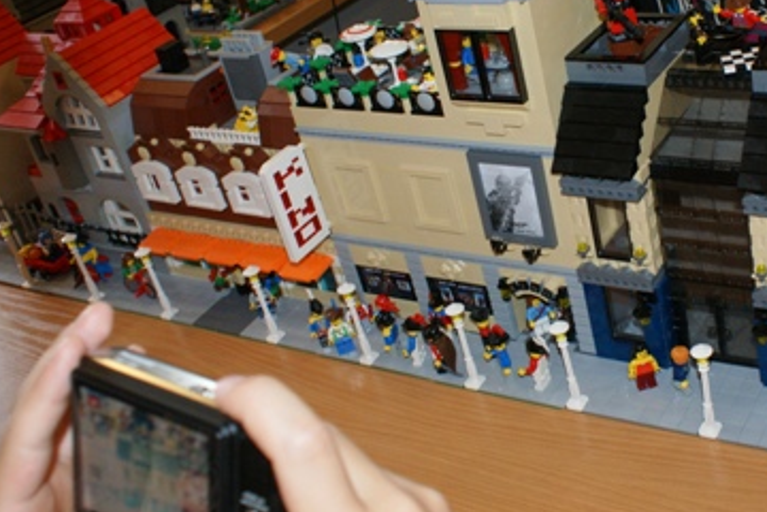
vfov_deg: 28.0
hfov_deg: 39.7
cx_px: 594
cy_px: 186
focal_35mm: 48
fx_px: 1023
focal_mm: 18
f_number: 5.6
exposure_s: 1/60
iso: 400
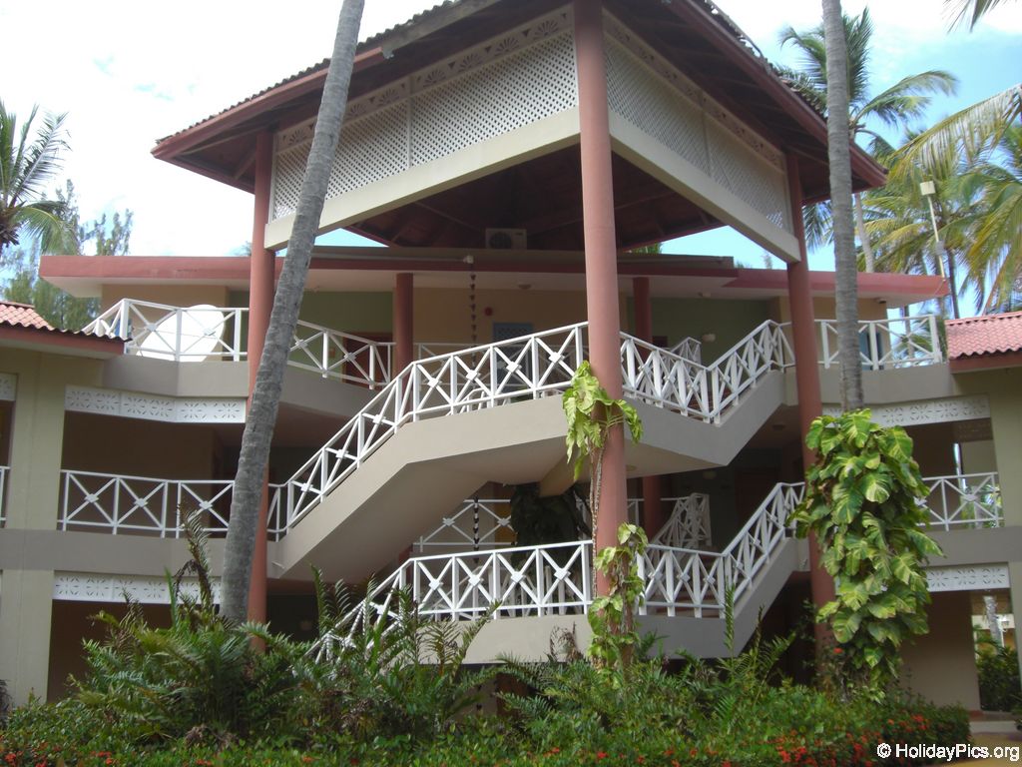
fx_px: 1122
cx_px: 511
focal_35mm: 38
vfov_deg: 37.7
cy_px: 384
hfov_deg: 49.0
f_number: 2.7
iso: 64
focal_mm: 6.2
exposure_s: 1/320
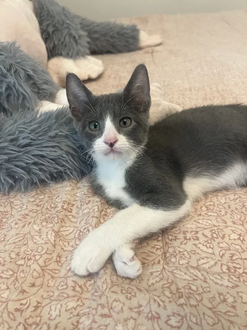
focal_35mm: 26
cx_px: 124
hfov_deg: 53.1
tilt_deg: -36.9
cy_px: 165
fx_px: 247
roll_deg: +6.1
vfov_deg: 67.3
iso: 125
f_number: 1.5
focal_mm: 5.7
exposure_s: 1/60
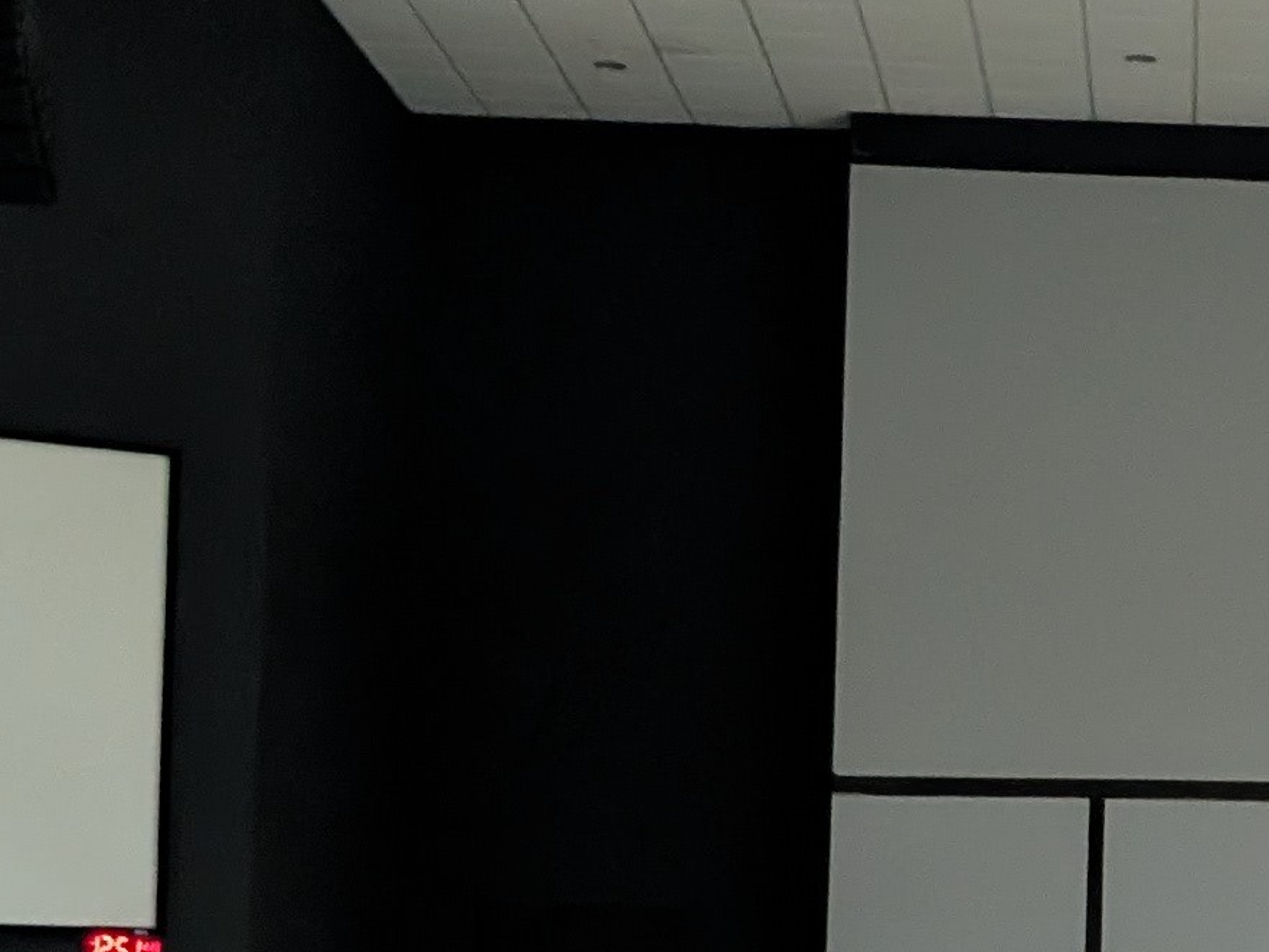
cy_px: 614
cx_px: 1463
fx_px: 3996
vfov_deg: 13.6
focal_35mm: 109
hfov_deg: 17.3
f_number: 1.7
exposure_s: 1/40
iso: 585
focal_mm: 4.53
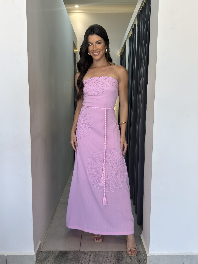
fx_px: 236
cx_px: 99
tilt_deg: -8.3
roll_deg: +0.0
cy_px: 132
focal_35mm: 31
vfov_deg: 58.4
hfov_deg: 45.4
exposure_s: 1/60
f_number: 1.78
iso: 50
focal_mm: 6.76
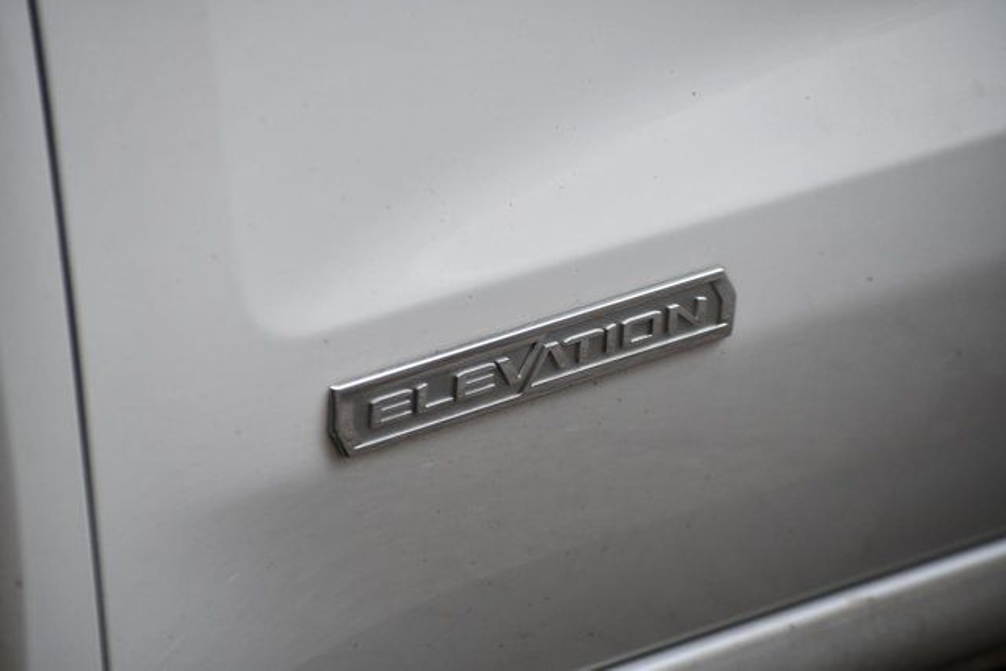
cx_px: 503
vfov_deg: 4.8
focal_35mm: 285
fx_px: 7965
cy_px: 336
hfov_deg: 7.2
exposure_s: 1/500
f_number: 5.3
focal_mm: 190
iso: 800
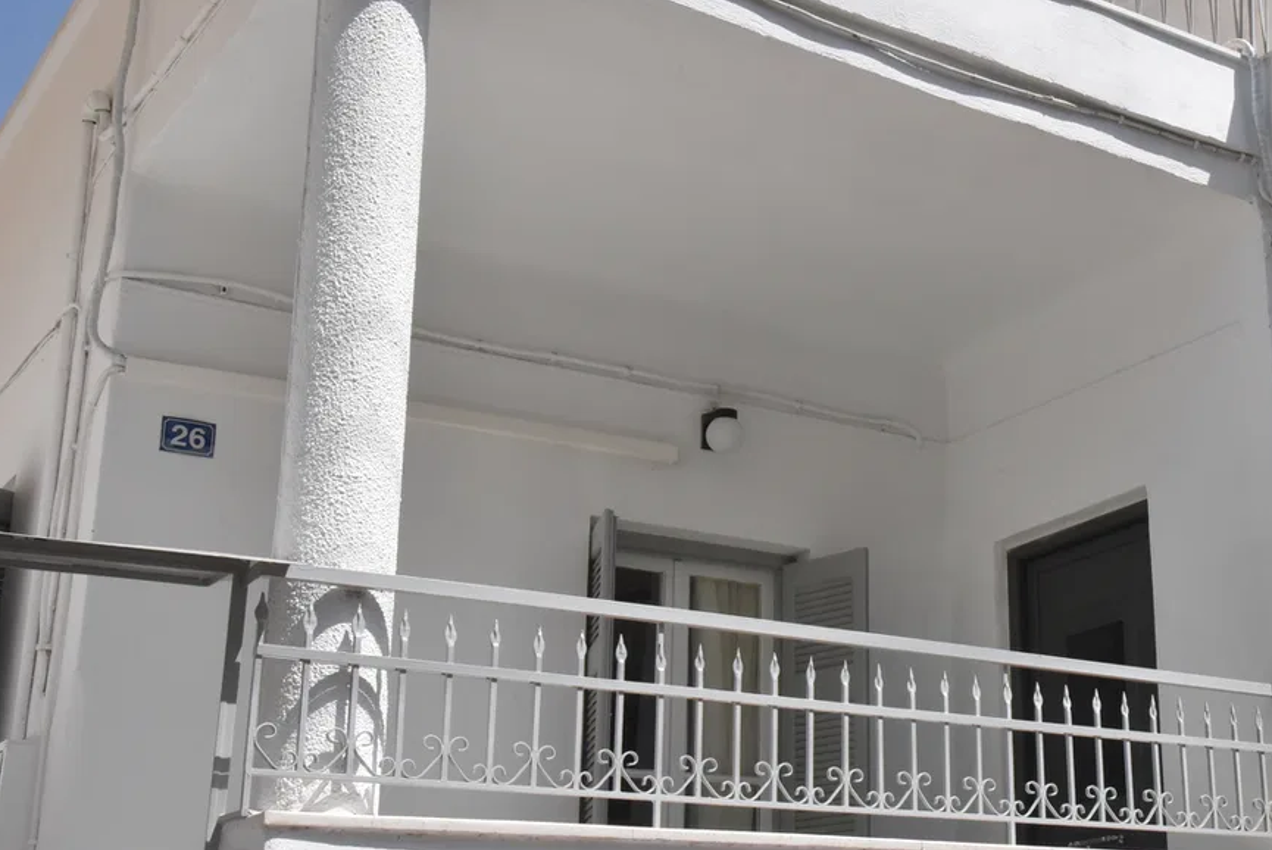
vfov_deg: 24.7
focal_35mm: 55
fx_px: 1945
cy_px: 429
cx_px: 1010
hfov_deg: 35.1
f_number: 16
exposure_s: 1/1000
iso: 2500
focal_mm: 34
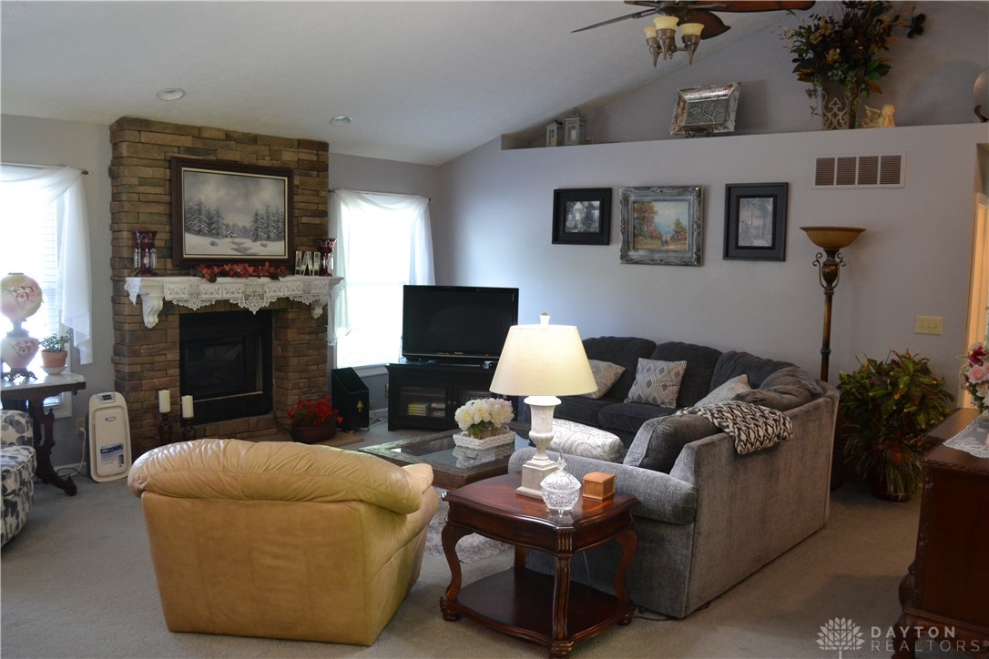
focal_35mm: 30
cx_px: 494
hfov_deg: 61.9
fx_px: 824
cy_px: 330
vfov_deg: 43.6
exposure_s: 1/60
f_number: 3.8
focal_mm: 20
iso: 1400
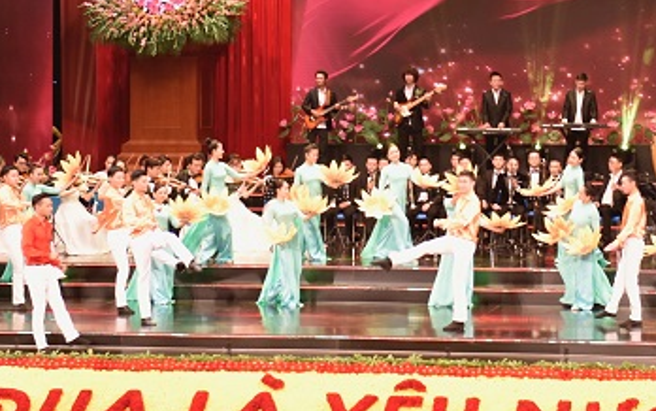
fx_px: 2415
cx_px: 434
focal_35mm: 135
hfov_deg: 15.4
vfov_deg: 9.7
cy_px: 42
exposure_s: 1/125
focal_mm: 66
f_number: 4
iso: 1600
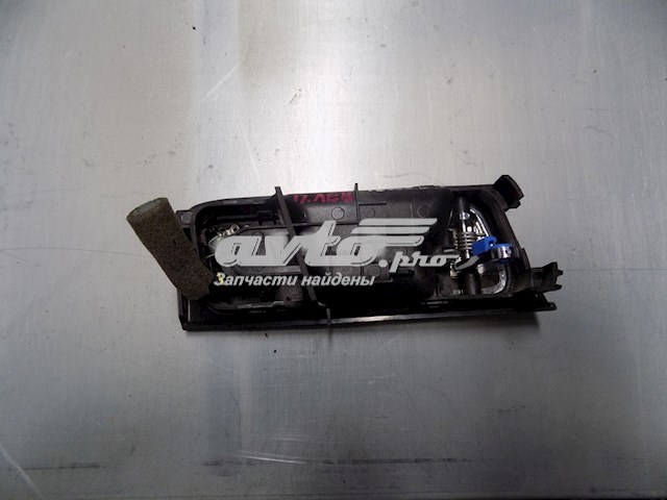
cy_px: 250
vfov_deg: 58.9
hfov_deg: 73.9
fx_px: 443
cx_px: 334
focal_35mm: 23
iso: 140
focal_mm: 4
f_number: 3.1
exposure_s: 1/30
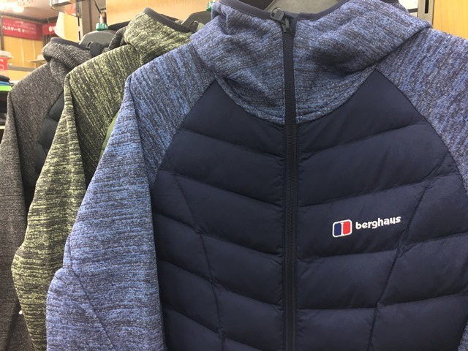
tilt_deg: -7.8
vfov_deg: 48.2
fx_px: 392
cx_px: 234
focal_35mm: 29
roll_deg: -0.3
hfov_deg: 61.7
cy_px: 176
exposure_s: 1/30
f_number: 2.2
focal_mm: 4.15
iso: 40
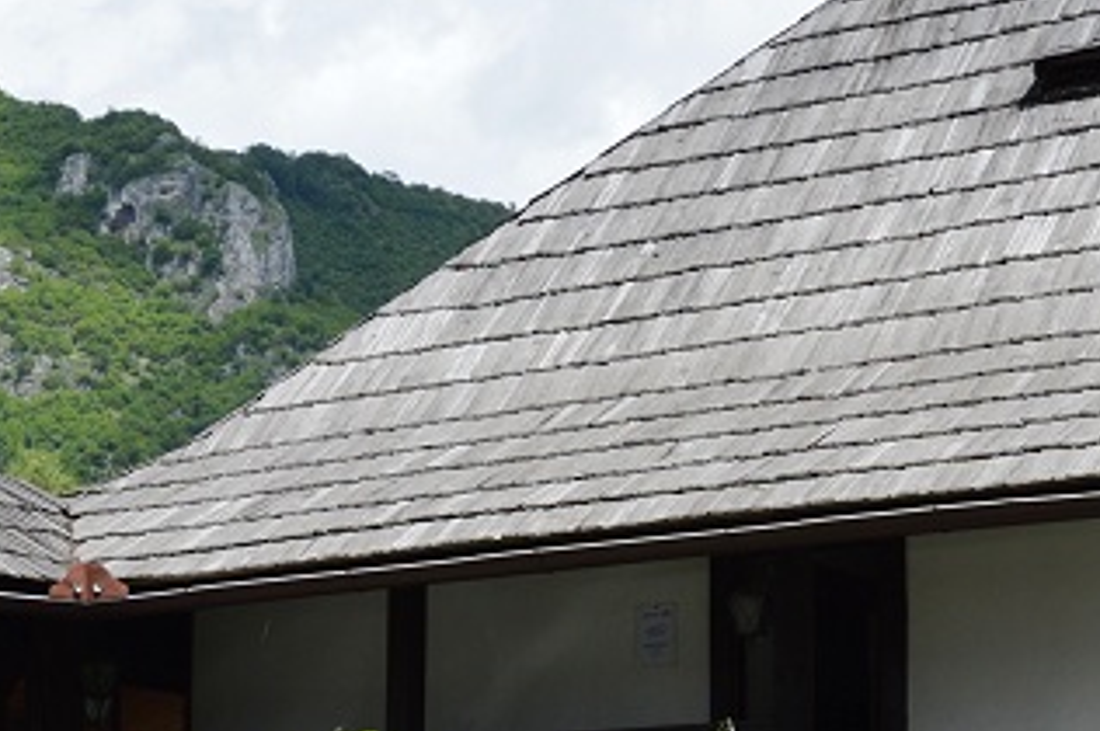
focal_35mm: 113
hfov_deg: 18.1
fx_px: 3449
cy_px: 759
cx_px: 573
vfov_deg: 11.9
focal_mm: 22
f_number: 8
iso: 100
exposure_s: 1/250
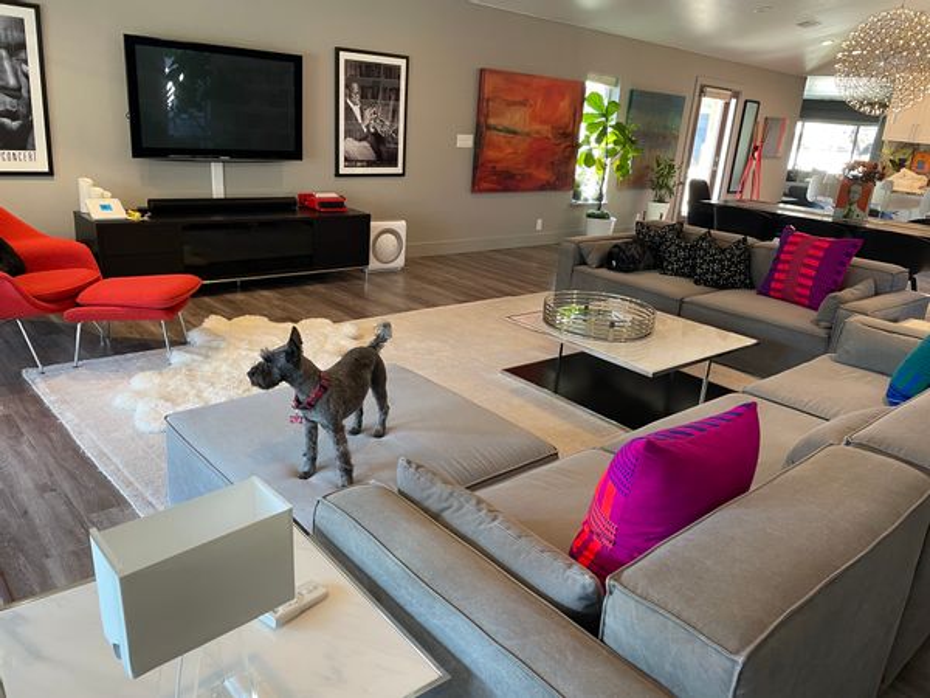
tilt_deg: -18.2
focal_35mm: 26
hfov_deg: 67.3
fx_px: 699
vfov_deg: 53.1
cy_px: 349
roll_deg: -4.6
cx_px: 465
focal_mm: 4.2
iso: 160
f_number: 1.6
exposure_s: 1/60
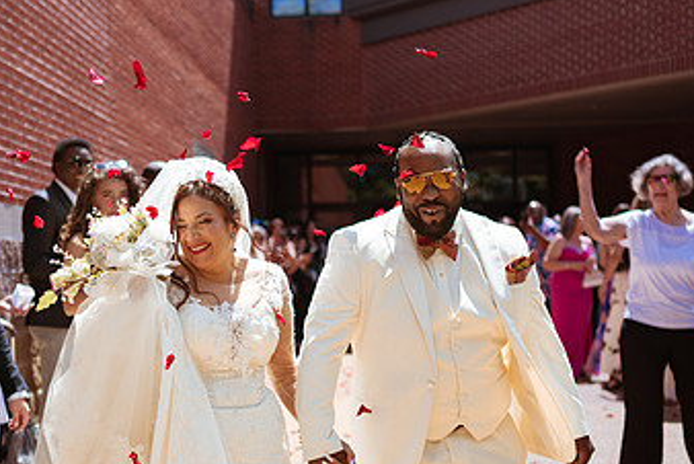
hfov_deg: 33.0
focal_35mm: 60
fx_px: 1158
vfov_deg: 22.6
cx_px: 220
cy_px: 276
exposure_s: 1/2000
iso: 100
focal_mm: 35
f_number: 1.8
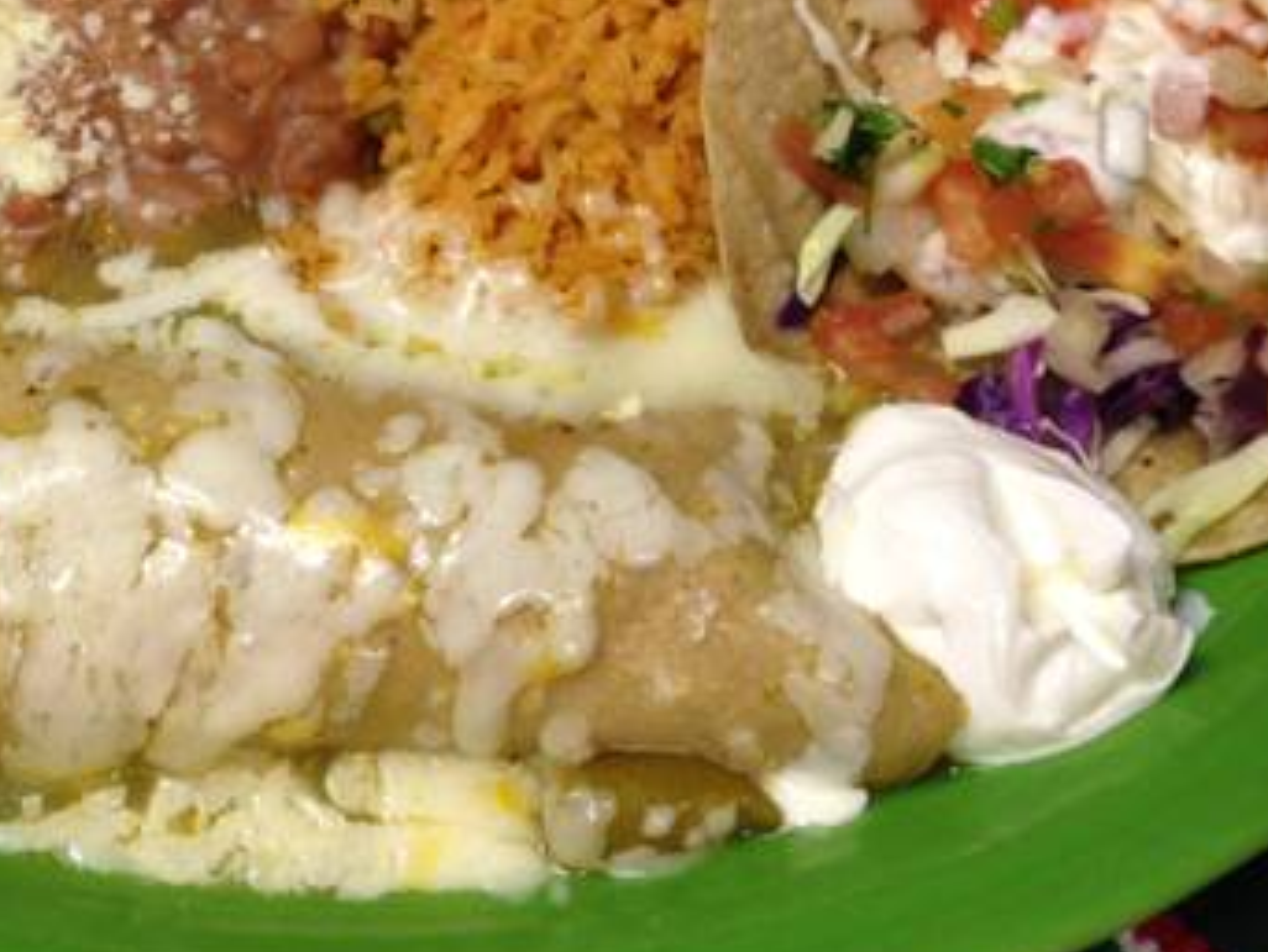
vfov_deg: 24.1
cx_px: 515
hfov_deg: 32.1
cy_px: 219
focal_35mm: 60
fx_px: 2199
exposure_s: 1/20
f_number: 2.4
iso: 64
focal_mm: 4.28
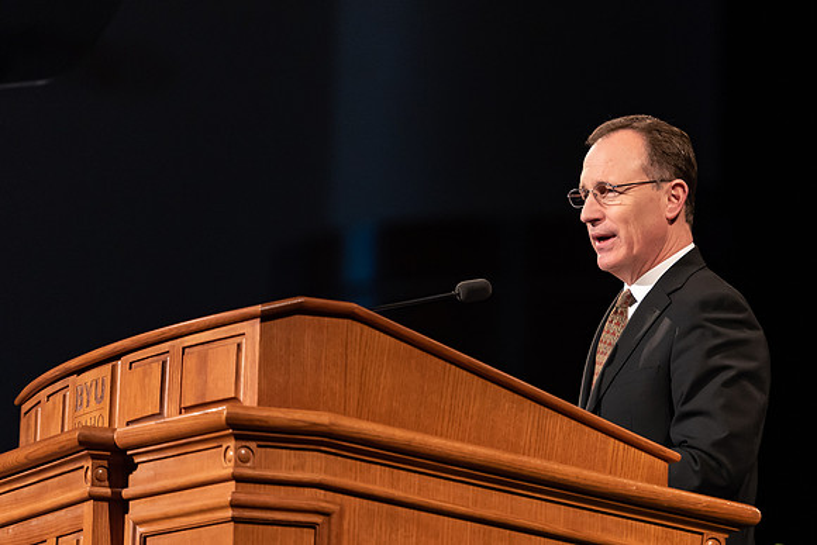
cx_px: 551
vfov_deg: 5.4
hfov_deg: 8.2
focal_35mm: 252
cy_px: 251
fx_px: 5728
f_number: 2.8
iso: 1250
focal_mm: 170
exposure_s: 1/320
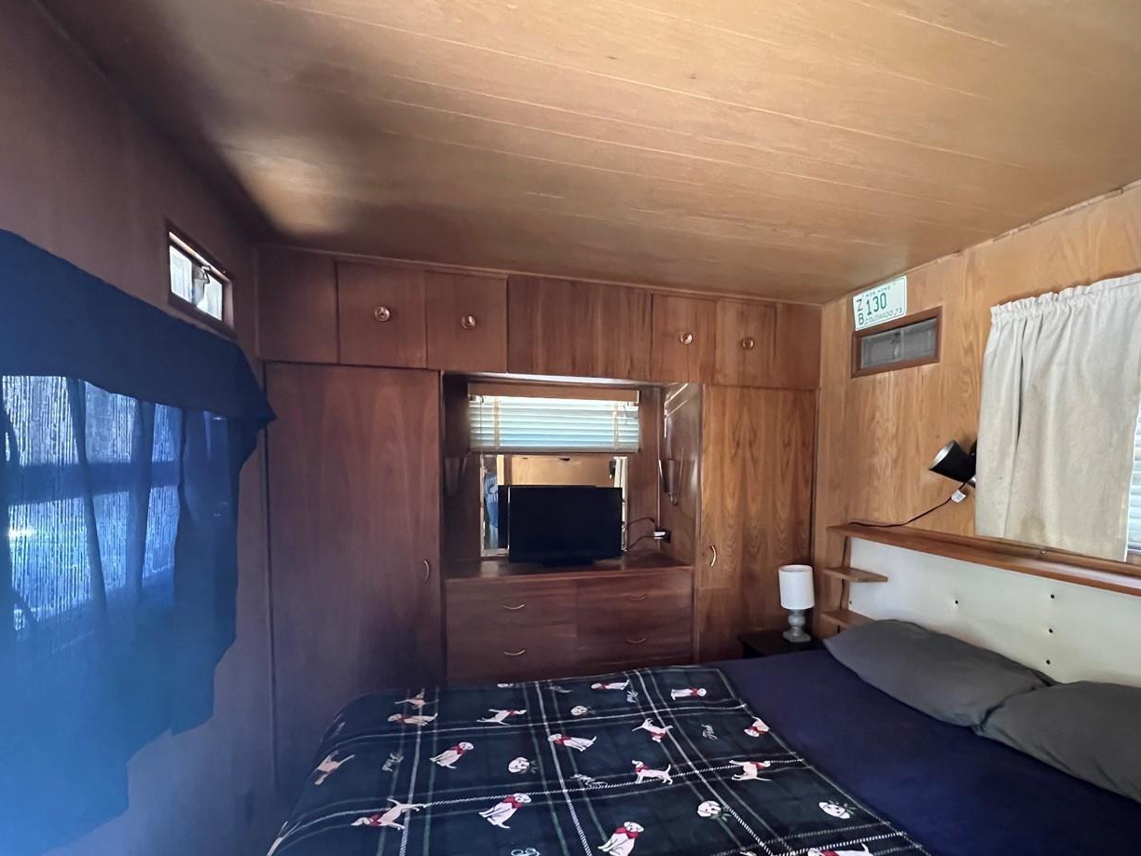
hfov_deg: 90.5
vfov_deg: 74.3
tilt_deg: -4.6
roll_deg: -0.3
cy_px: 490
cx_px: 646
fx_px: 560
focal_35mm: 17
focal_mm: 1.57
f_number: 1.8
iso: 1000
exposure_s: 1/44
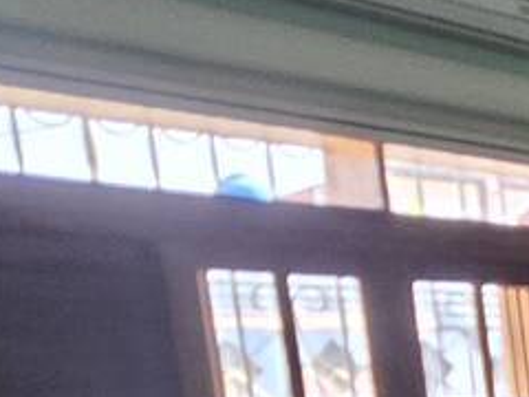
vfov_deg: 16.7
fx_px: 1192
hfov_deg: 16.9
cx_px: 1113
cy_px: 644
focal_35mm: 78
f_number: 2.2
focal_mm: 2.2
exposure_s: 1/100
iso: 320
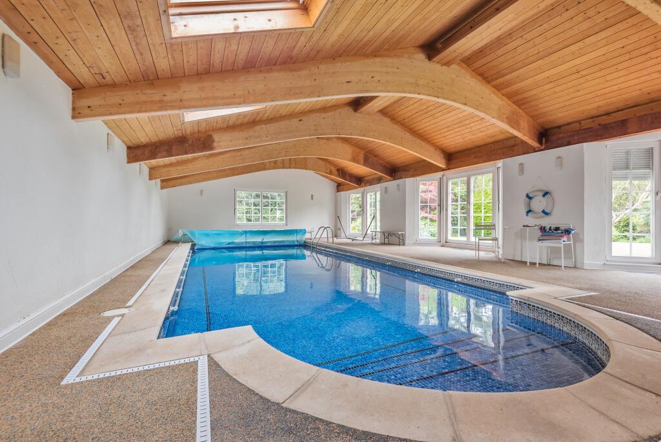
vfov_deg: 73.8
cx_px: 330
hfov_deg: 96.7
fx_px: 294
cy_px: 221
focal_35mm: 16
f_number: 9
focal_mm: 16
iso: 250
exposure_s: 1/10
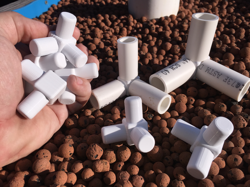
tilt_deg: -37.4
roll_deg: +2.0
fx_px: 209
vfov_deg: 48.2
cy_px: 94
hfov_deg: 61.7
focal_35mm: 29
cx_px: 125
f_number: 2.2
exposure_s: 1/3968
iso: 32
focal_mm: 4.15
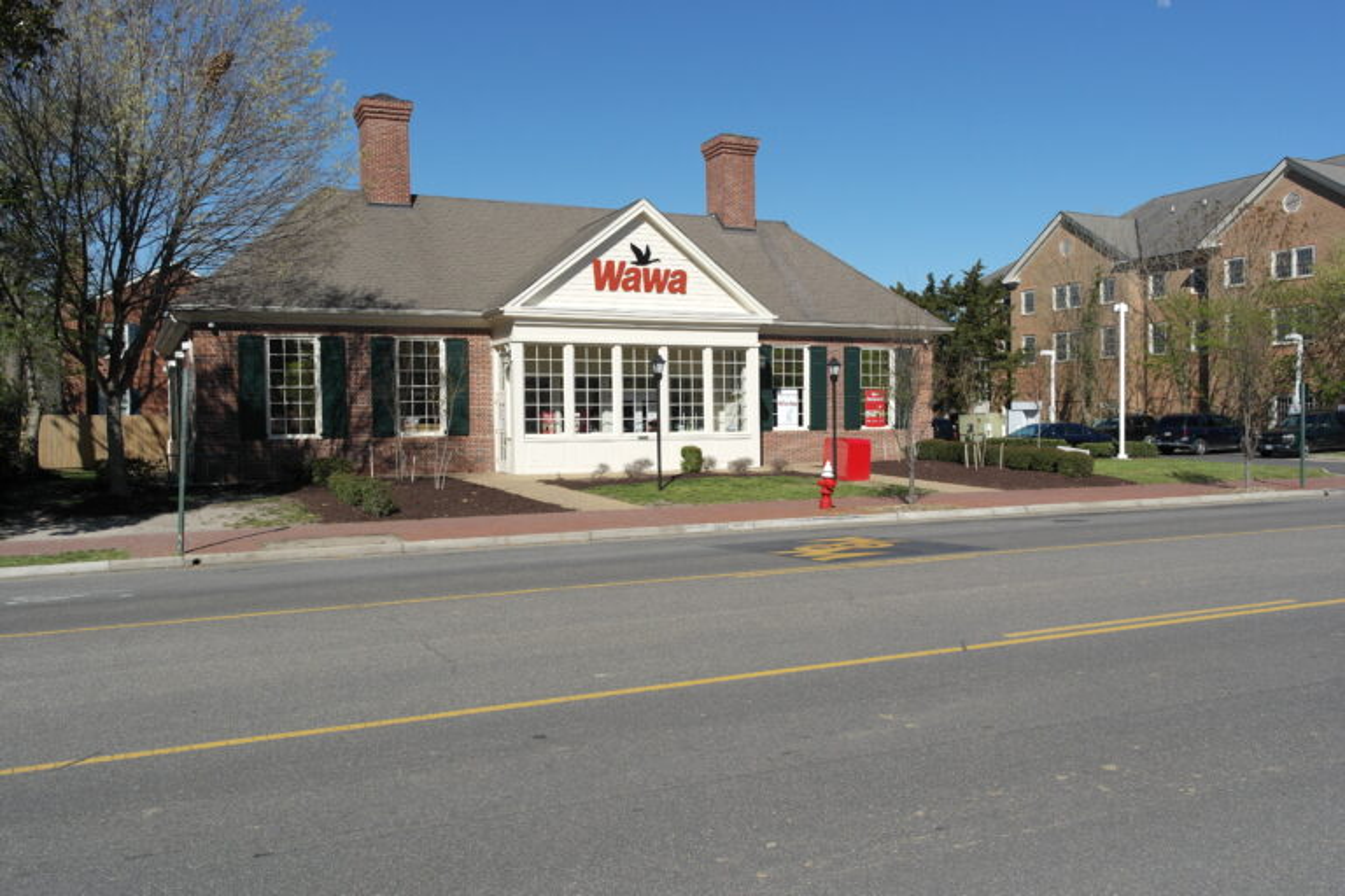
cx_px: 672
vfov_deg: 43.6
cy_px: 448
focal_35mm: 30
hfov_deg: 61.9
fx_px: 1121
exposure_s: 1/400
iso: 100
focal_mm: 20
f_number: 8
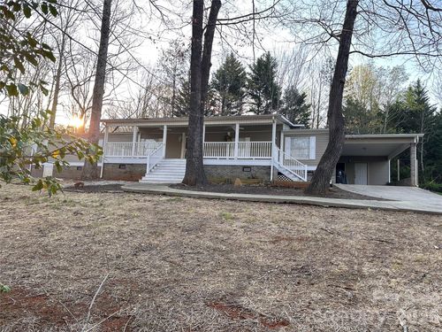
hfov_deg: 71.6
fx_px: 306
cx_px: 221
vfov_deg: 56.8
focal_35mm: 24
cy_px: 166
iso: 80
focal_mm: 6.86
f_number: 1.78
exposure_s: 1/262
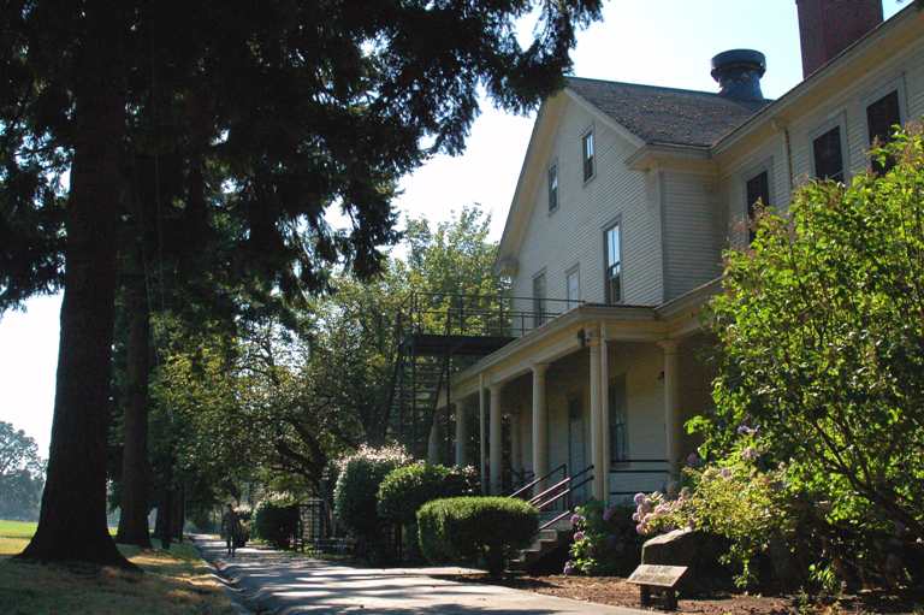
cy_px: 308
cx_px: 462
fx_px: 1077
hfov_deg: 46.4
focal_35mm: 42
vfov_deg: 31.9
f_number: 9
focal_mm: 28
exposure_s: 1/1600
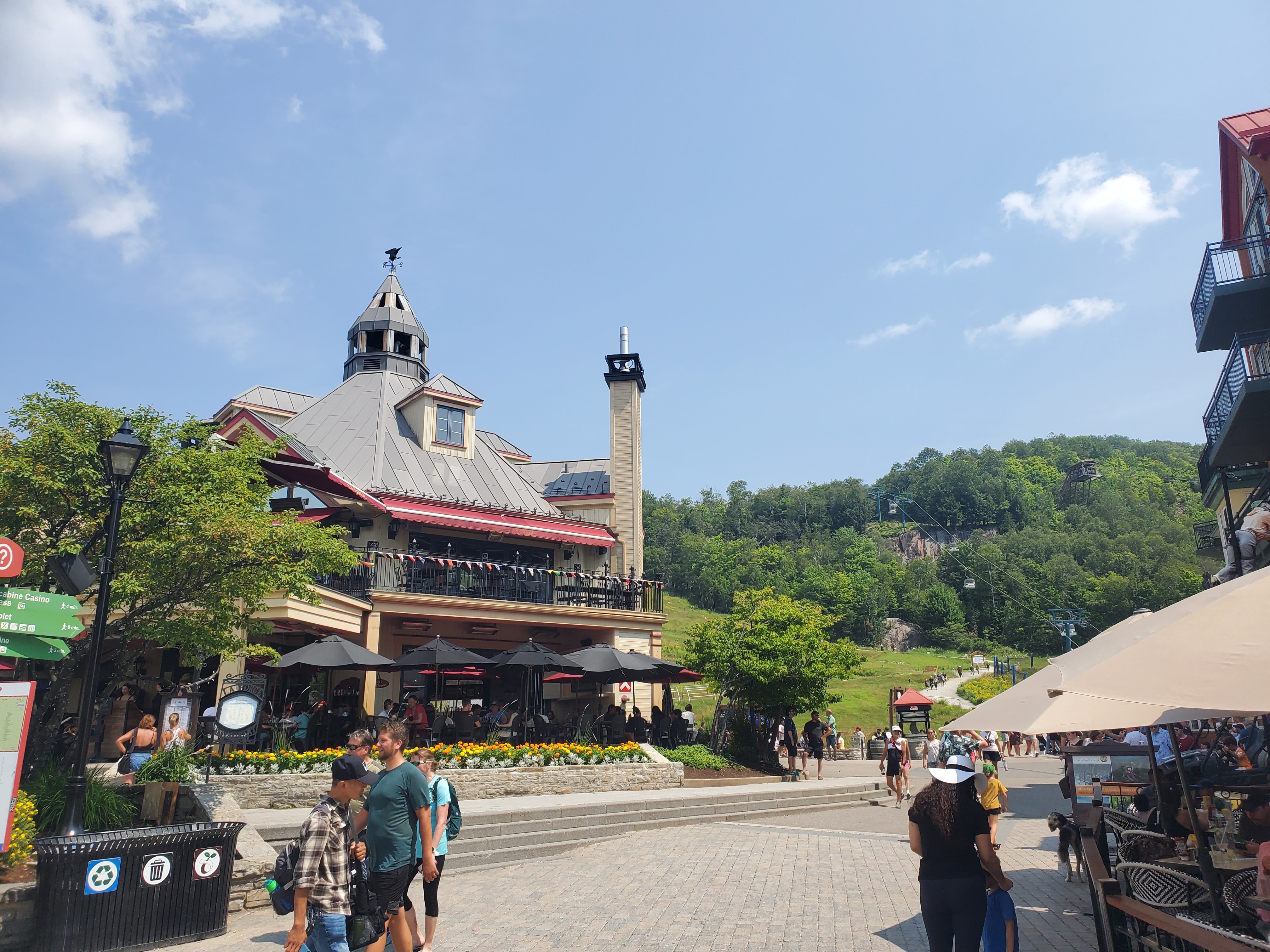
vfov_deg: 53.1
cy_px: 476
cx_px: 635
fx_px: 954
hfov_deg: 67.3
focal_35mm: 26
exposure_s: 1/1550
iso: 50
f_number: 2.4
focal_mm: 4.3
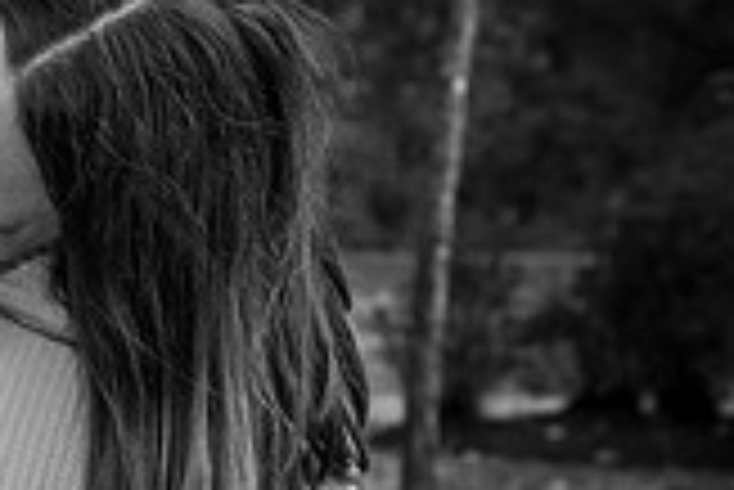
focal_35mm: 164
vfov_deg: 8.4
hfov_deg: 11.9
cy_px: 447
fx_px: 3347
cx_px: -419
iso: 400
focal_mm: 46
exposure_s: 1/500
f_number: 4.5
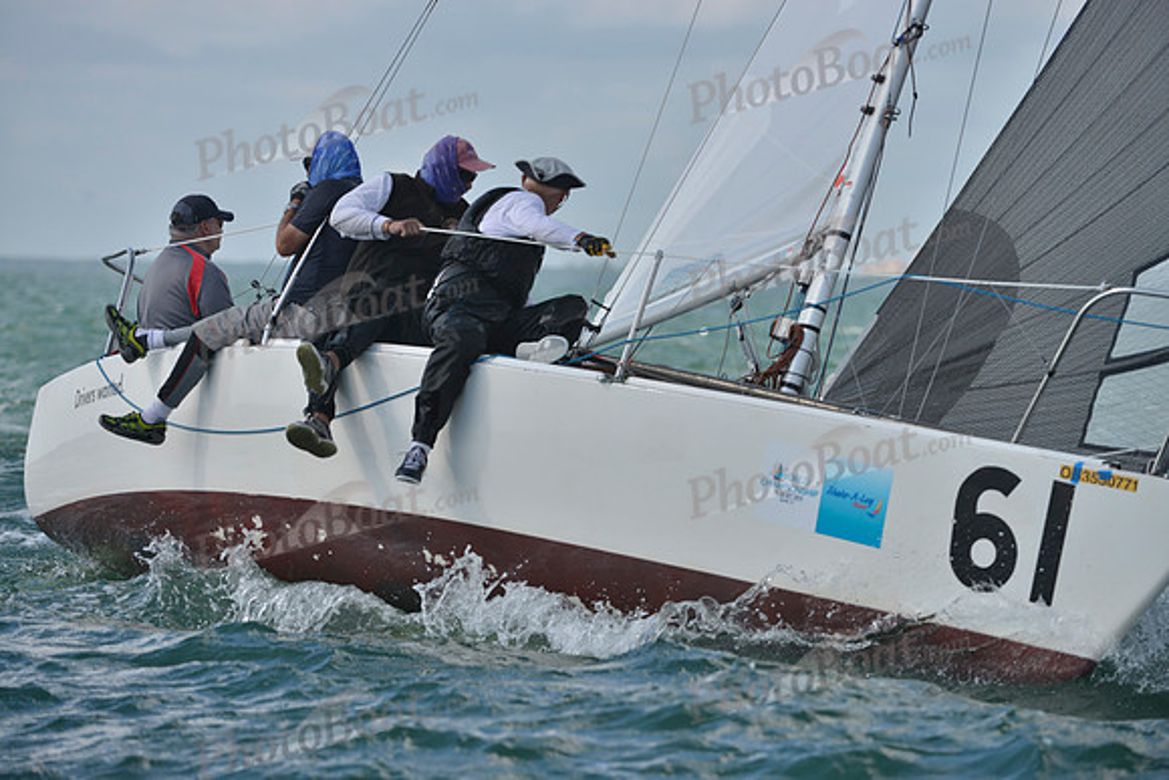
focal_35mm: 280
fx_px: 9094
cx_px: 584
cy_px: 390
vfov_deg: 4.9
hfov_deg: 7.4
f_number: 6.3
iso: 200
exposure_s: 1/1000
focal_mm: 280
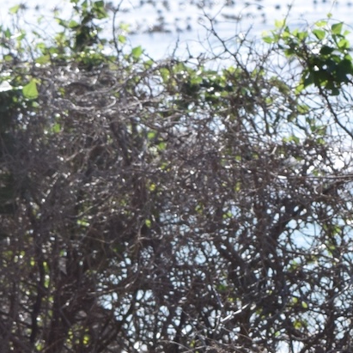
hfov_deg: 6.1
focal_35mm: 285
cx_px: 469
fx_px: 3288
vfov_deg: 6.1
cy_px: 390
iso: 400
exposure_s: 1/500
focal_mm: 46
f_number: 11
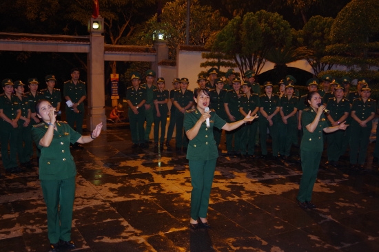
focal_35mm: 31
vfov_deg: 42.3
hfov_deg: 60.3
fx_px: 326
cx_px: 190
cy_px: 126
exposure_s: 1/20
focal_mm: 21
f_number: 4
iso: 800
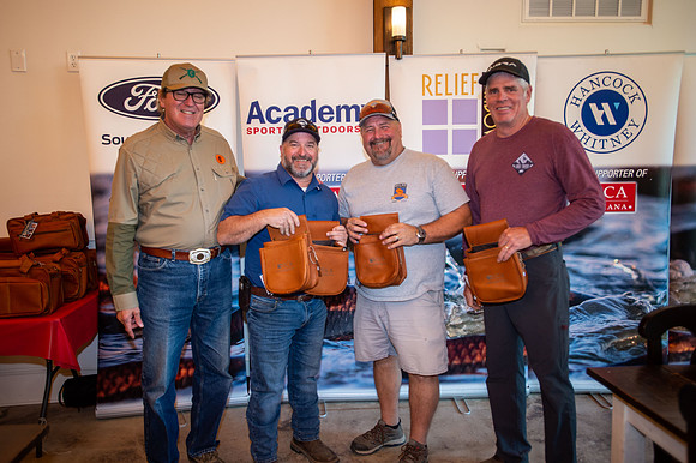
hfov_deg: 69.4
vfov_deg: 49.5
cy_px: 232
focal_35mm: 26
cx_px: 348
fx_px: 502
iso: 800
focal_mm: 26
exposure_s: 1/60
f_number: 2.8
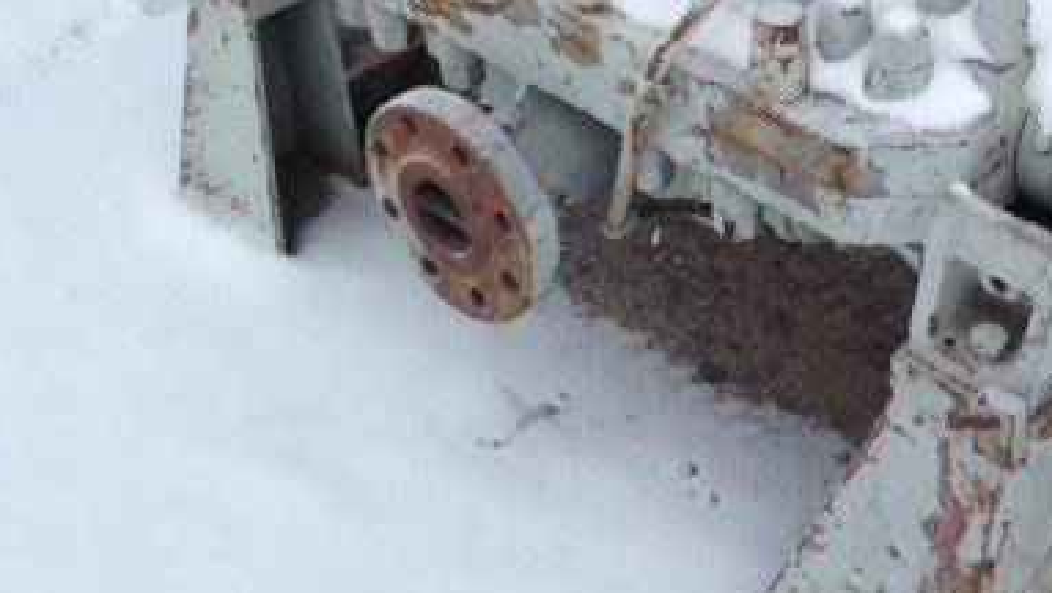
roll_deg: +0.5
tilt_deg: -36.4
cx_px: 802
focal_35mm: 60
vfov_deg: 19.9
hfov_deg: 34.1
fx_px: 1675
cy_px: 129
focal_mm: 4.12
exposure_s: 1/669
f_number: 2.4
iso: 50
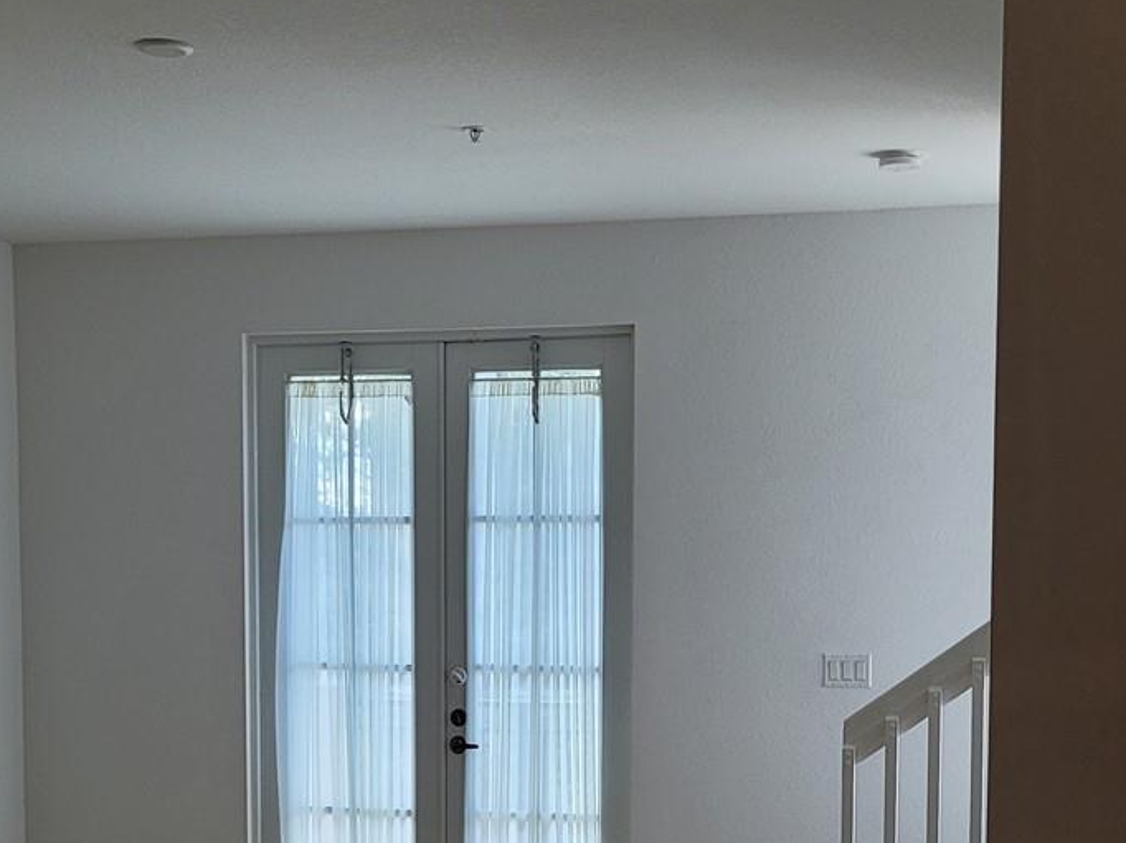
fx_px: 1984
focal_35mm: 61
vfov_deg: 23.2
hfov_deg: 31.6
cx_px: 642
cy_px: 808
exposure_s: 1/119
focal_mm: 5.4
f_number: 1.8
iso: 125
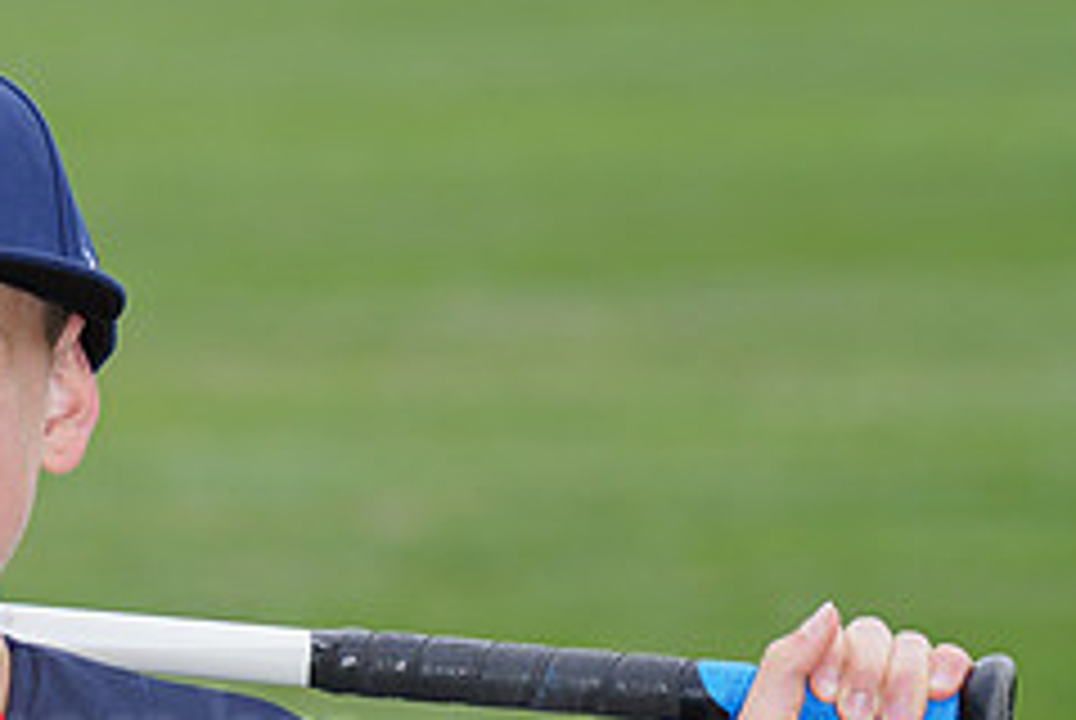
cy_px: 709
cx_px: -194
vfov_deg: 2.9
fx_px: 14065
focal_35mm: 470
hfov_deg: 4.4
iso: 200
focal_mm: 194
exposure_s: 1/250
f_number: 8
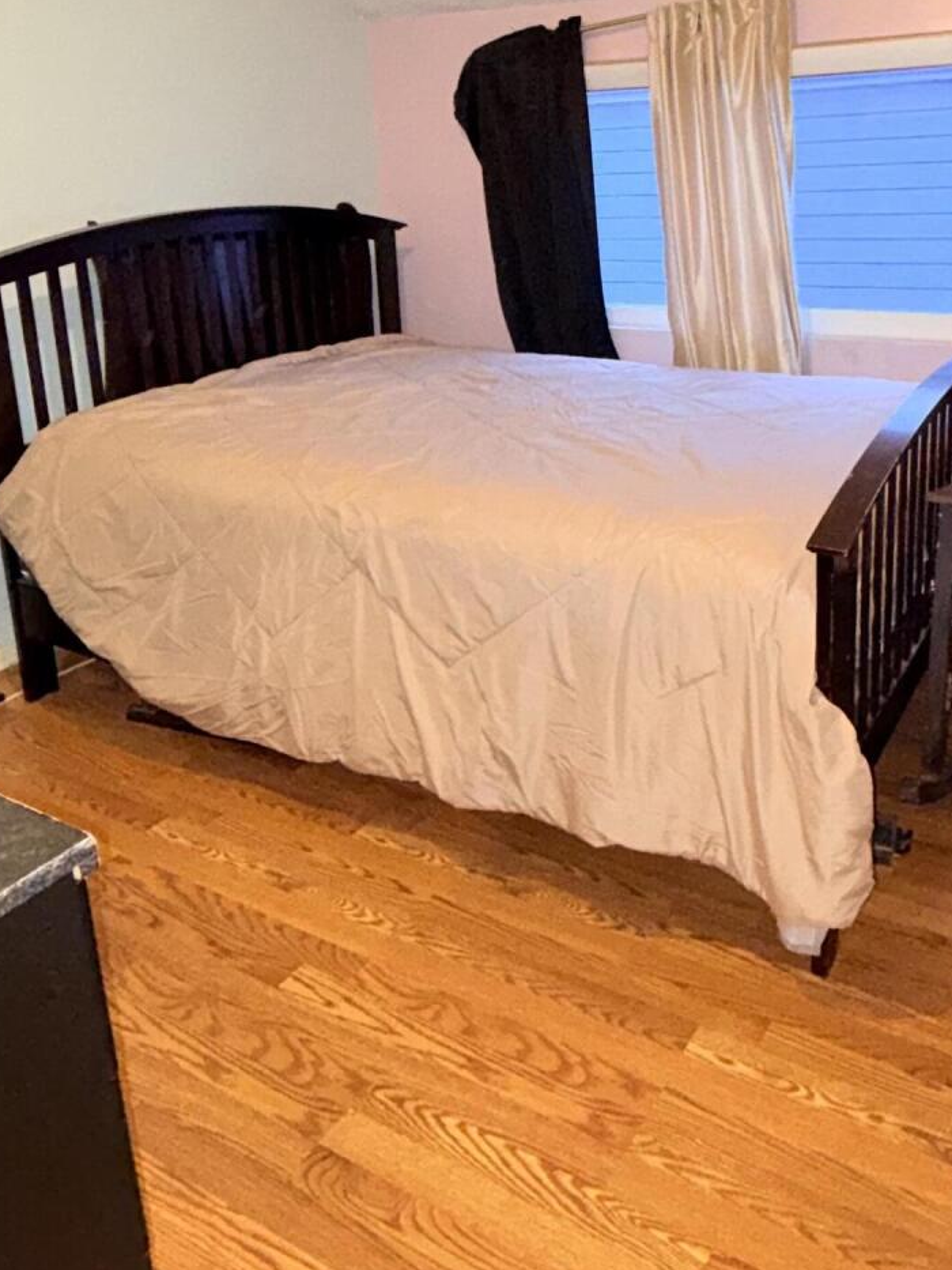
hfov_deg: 46.6
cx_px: 567
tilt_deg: -11.8
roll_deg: +2.6
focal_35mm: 30
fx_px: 1100
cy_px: 417
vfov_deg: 58.5
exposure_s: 1/30
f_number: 2.2
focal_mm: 2.22
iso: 400
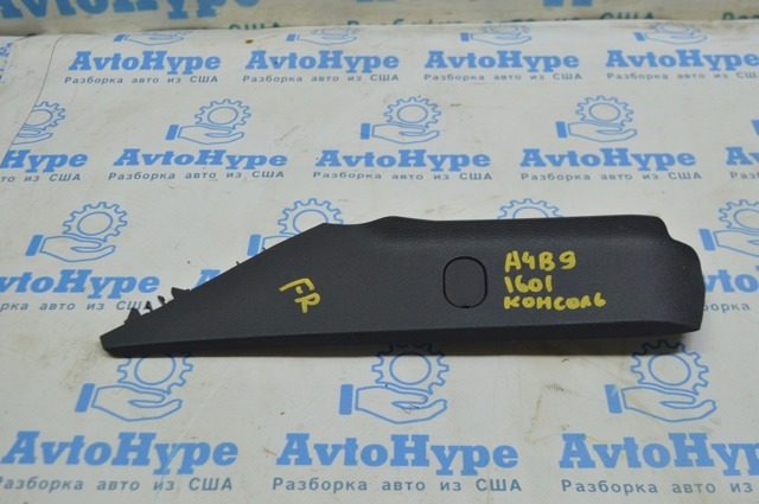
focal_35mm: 42
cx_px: 380
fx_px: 884
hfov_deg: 46.5
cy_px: 252
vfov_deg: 31.8
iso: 400
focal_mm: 28
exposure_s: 1/40
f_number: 5.6
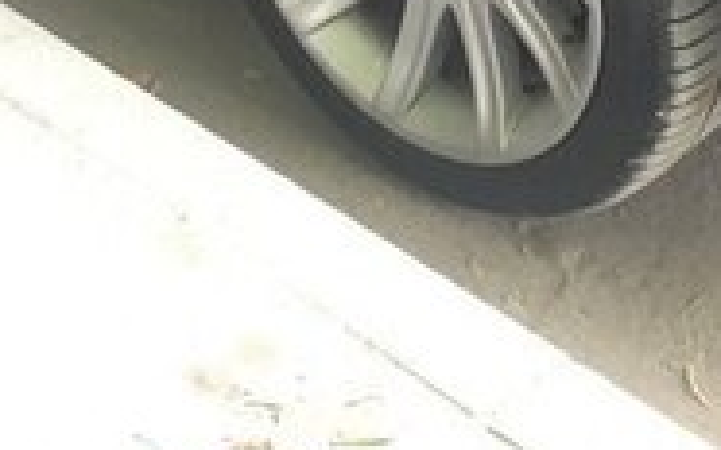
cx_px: 345
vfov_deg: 11.1
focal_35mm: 109
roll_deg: +4.1
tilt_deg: -24.3
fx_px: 2141
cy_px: -402
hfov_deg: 19.1
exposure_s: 1/33
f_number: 2.2
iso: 32
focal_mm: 4.15
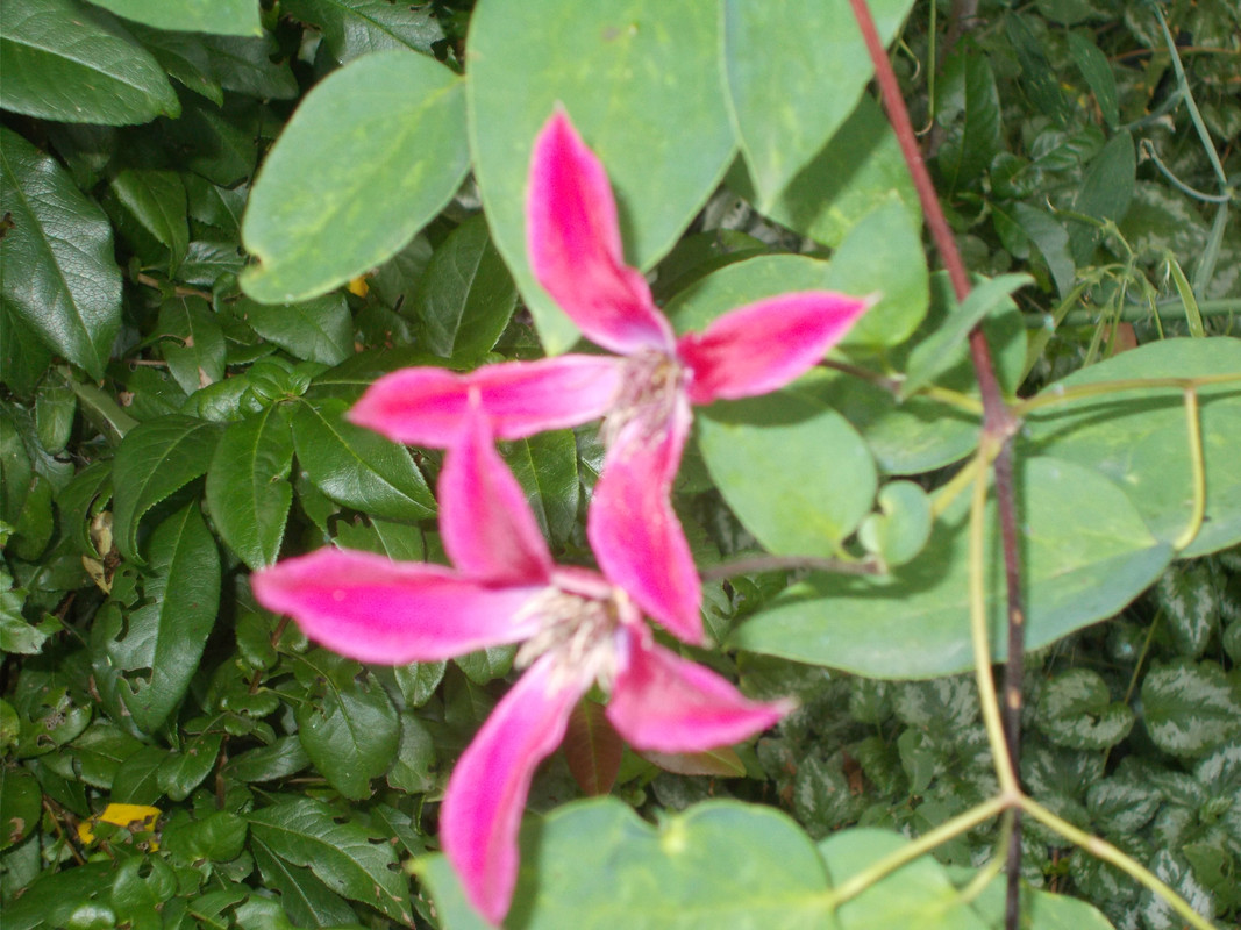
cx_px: 620
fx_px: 2724
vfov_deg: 19.4
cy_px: 465
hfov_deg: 25.7
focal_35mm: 76
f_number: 5.8
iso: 200
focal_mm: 13.5
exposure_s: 1/60
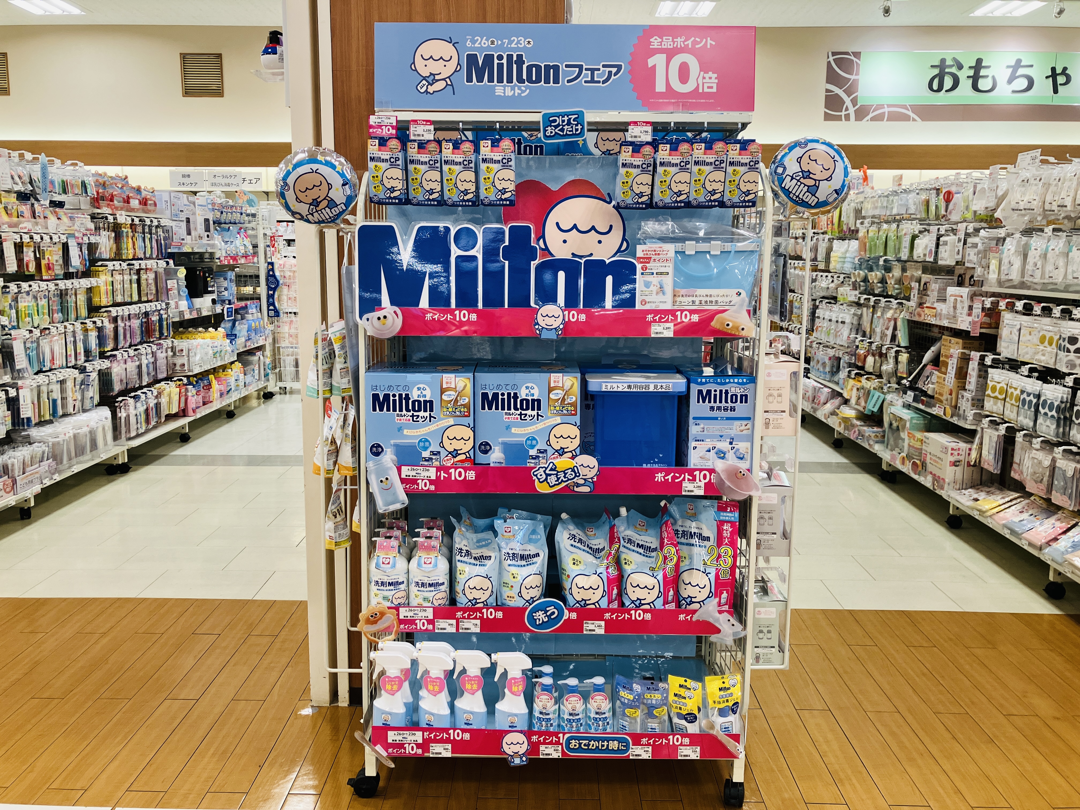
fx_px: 874
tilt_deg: -8.5
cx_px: 540
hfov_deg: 63.4
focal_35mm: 28
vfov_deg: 49.7
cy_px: 405
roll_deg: -0.1
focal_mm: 3.99
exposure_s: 1/103
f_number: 1.8
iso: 80
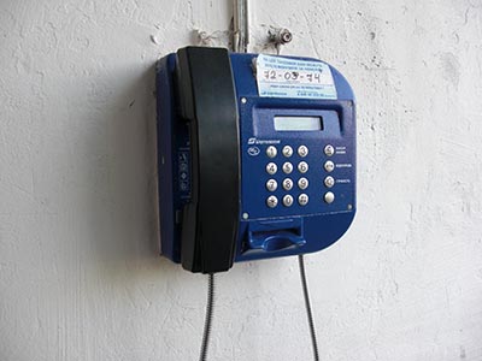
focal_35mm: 36
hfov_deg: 51.4
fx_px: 501
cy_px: 180
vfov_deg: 39.7
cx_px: 241
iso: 100
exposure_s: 1/125
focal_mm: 6.3
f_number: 2.8
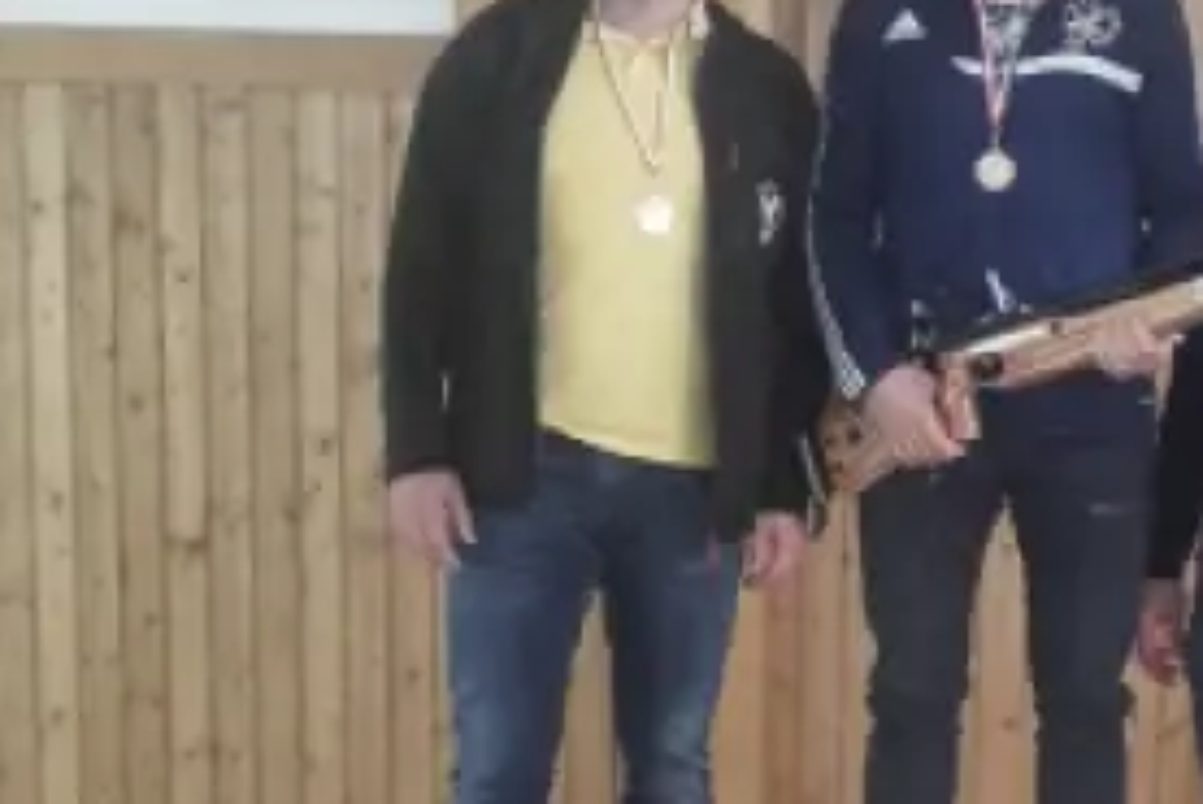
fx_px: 2073
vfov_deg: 21.8
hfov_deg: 31.5
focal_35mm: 62
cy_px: 543
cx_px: 958
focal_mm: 3.31
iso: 170
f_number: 2.2
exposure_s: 1/9
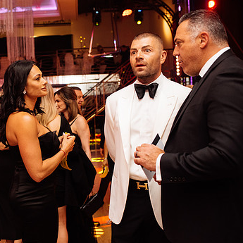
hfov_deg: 33.1
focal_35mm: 50
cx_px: 50
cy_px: 126
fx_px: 397
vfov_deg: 34.0
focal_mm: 35
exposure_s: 1/200
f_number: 3.2
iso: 2500
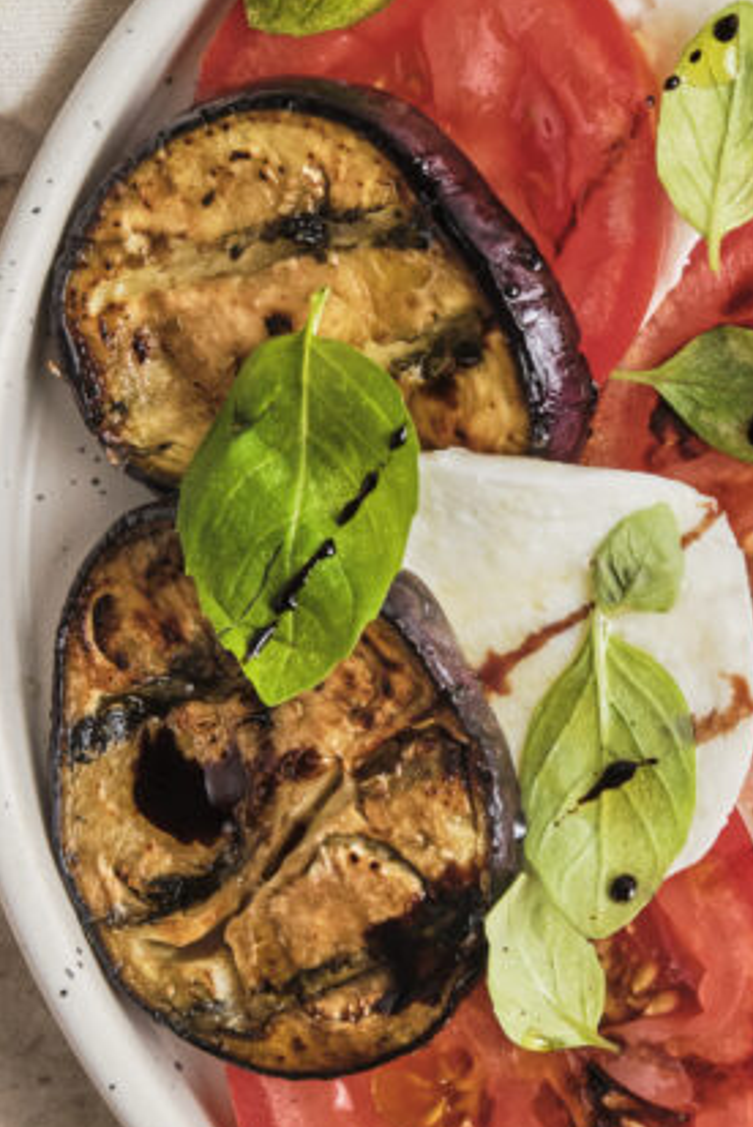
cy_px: 510
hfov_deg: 7.7
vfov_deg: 11.7
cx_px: 885
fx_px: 5512
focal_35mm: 176
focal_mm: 47.6
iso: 200
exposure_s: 1/80
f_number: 9
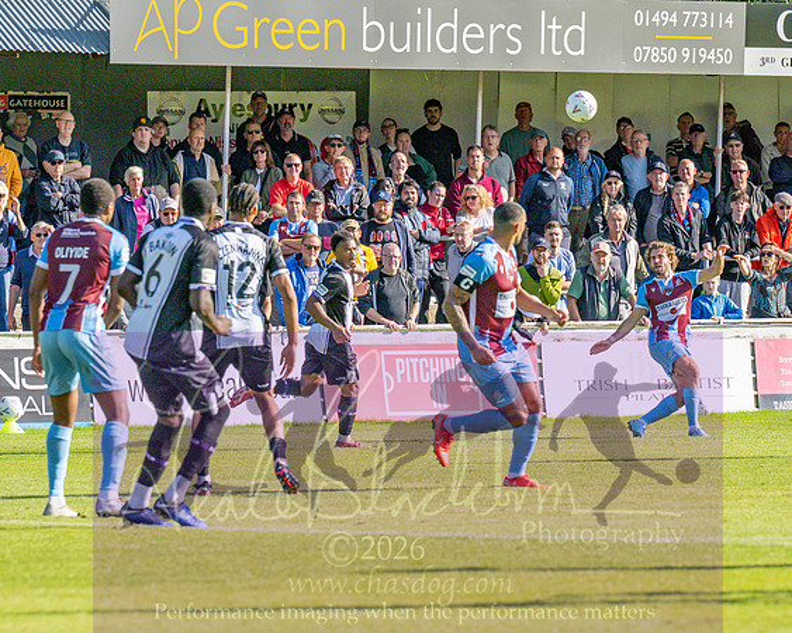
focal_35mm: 315
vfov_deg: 4.9
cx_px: 456
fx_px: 7379
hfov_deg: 6.1
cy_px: 351
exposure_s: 1/4000
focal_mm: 145
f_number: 4
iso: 400
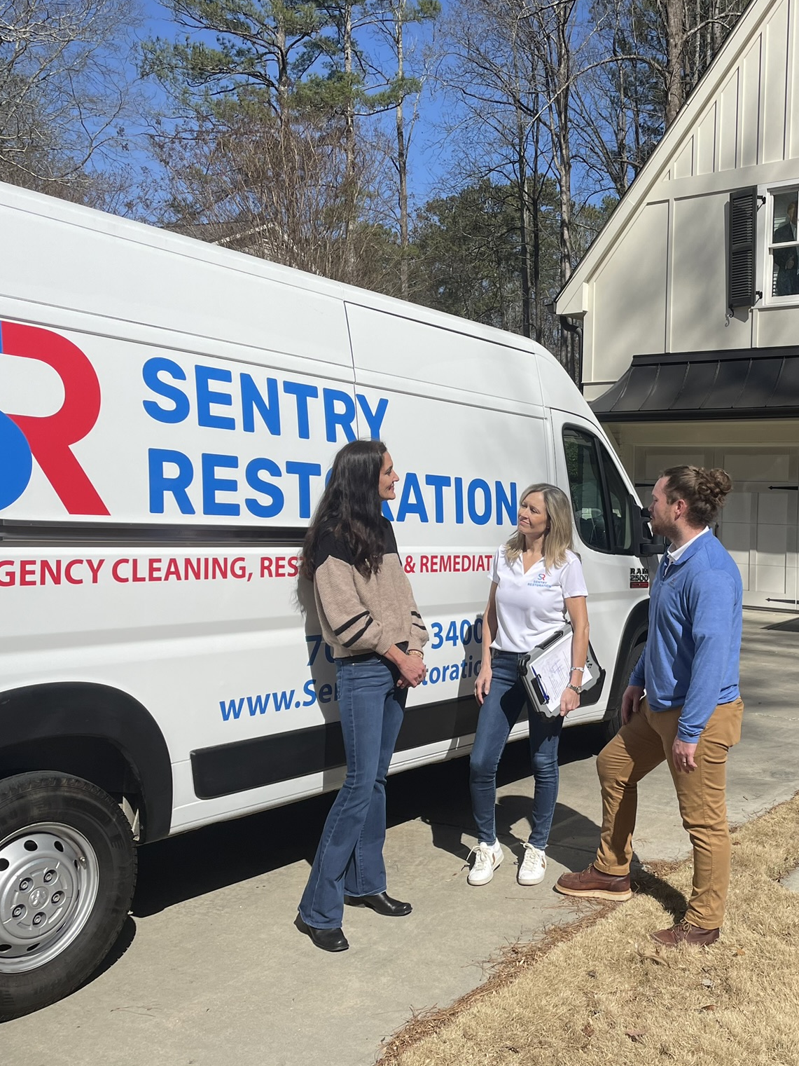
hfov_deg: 39.8
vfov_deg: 52.6
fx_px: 1077
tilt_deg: -3.3
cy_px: 531
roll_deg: -1.1
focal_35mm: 35
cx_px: 577
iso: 32
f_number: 1.6
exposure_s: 1/6494
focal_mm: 4.2
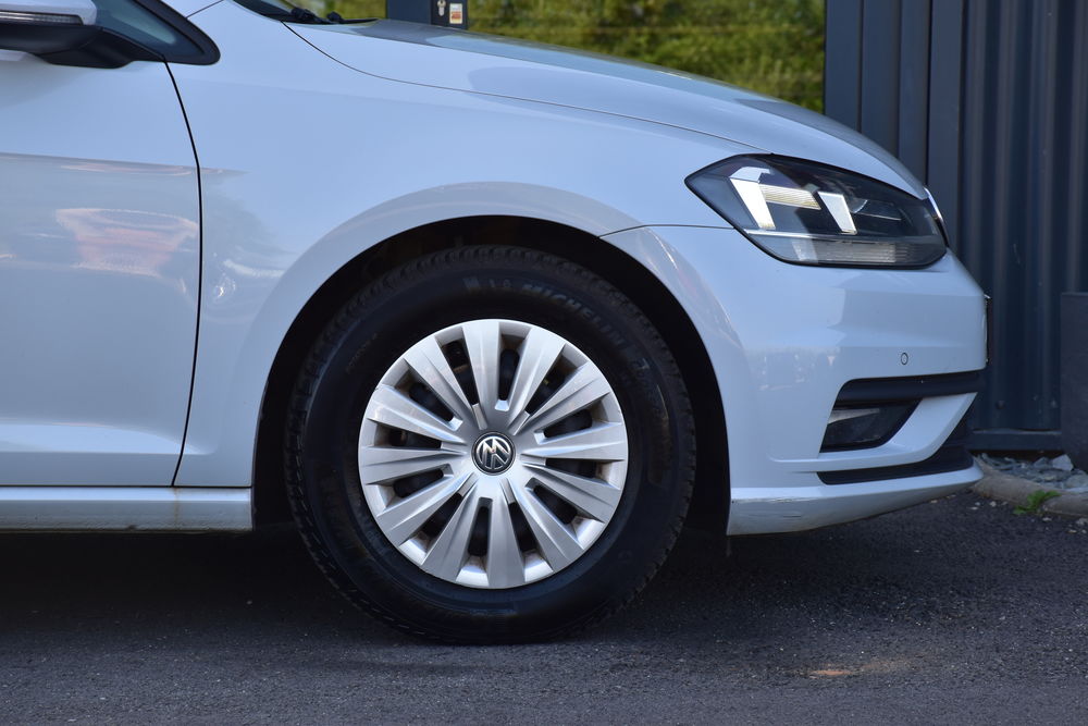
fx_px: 4307
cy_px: 363
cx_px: 544
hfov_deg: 14.4
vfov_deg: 9.6
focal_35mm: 142
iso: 400
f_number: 9
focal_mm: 95
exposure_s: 1/125
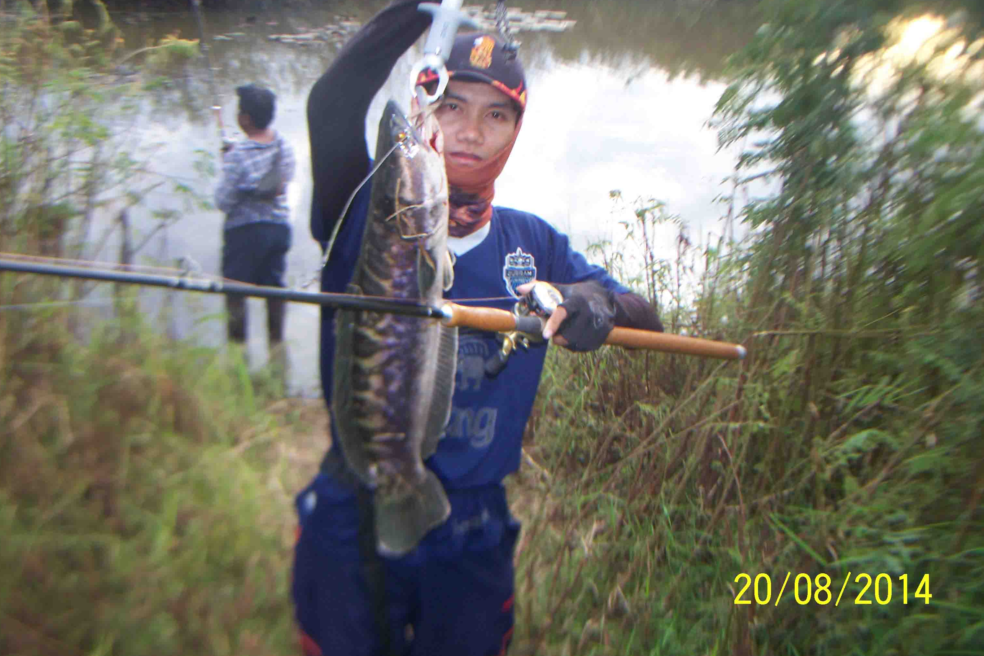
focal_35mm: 40
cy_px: 307
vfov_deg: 33.4
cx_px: 489
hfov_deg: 48.5
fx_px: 1093
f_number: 2.8
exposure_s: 1/30
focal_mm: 6.3
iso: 80
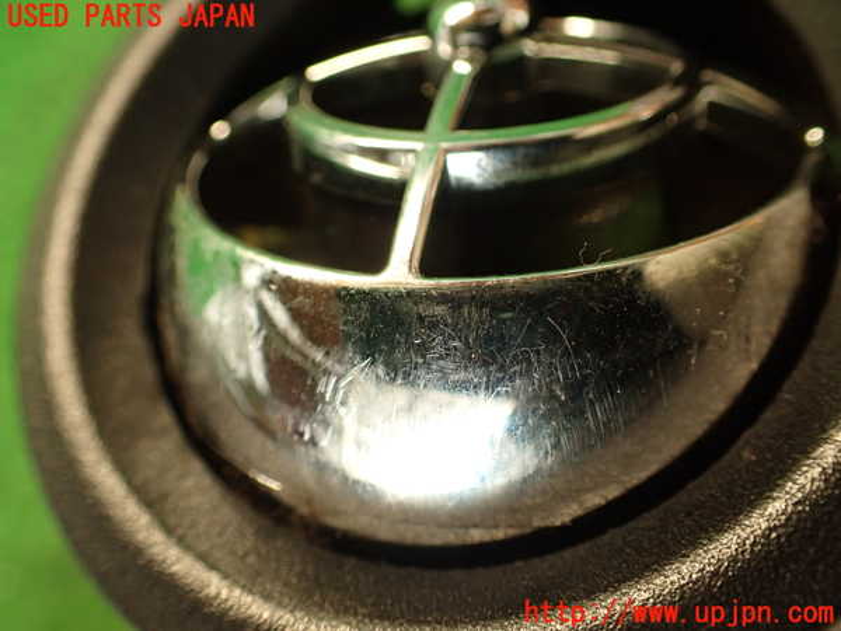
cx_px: 420
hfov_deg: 56.8
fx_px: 777
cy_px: 316
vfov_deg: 44.2
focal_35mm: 32
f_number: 2.4
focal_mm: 5.79
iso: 320
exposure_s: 1/30
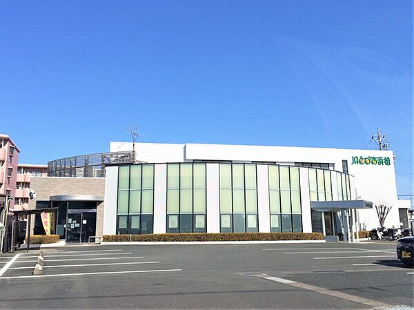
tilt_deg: +11.2
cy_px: 155
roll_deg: -0.4
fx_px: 347
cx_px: 207
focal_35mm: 29
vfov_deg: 48.2
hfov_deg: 61.7
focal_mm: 4.15
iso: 32
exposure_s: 1/3049
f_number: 2.2
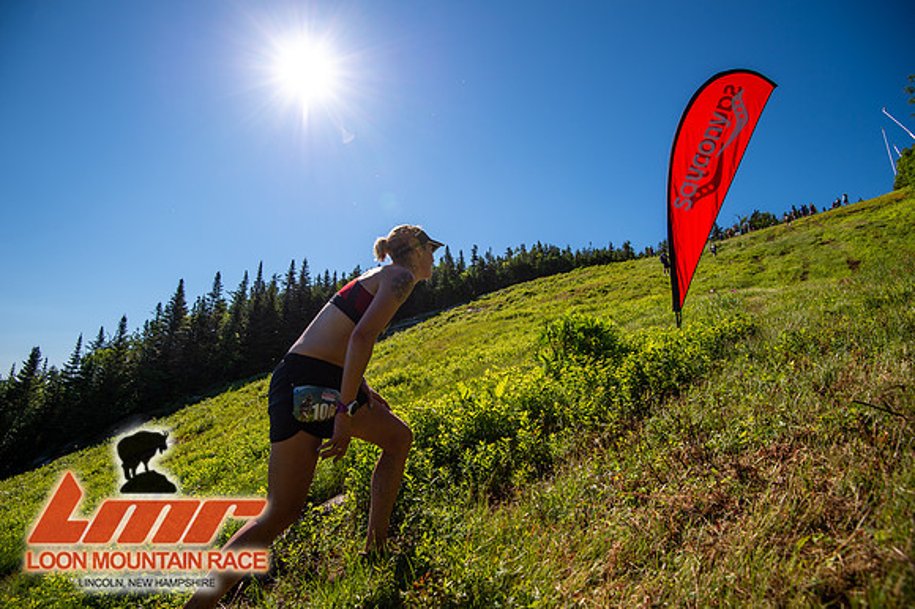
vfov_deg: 73.7
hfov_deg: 96.8
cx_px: 458
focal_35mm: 16
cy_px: 304
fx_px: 406
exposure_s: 1/1000
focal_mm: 16
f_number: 5
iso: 100
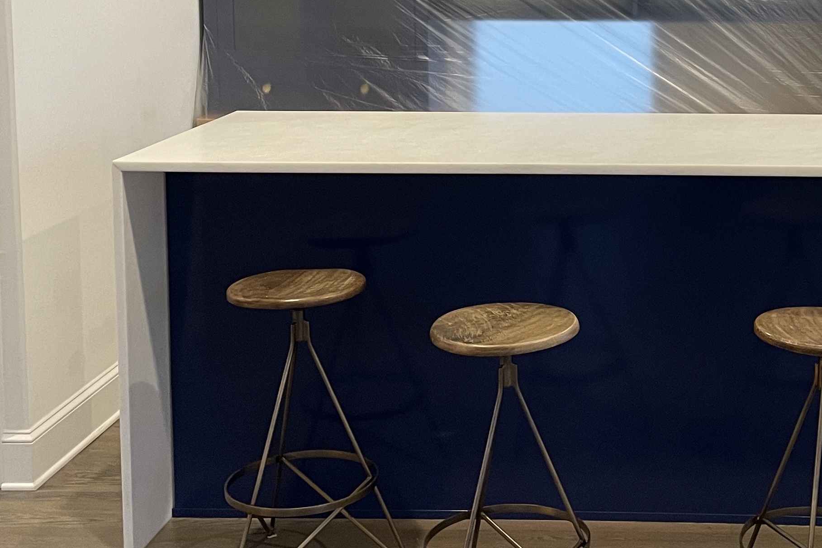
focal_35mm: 60
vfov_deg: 22.1
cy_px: 67
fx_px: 1370
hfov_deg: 32.6
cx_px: 648
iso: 200
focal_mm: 4.2
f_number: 1.6
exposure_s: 1/60
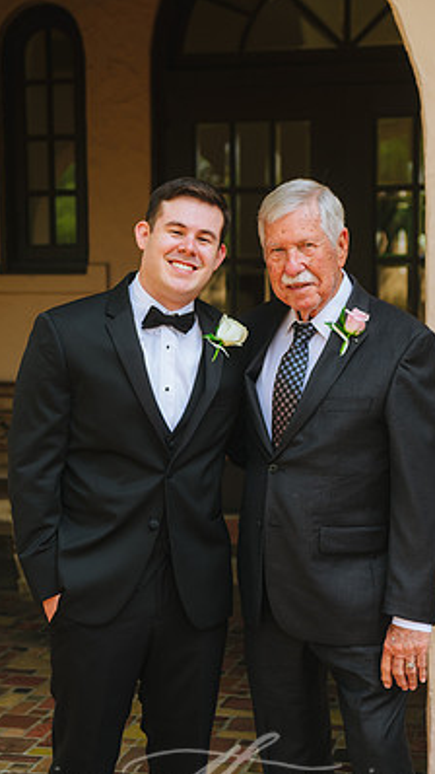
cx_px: 221
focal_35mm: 71
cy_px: 432
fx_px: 1455
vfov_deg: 29.7
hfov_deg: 17.0
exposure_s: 1/320
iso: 250
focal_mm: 60
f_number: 4
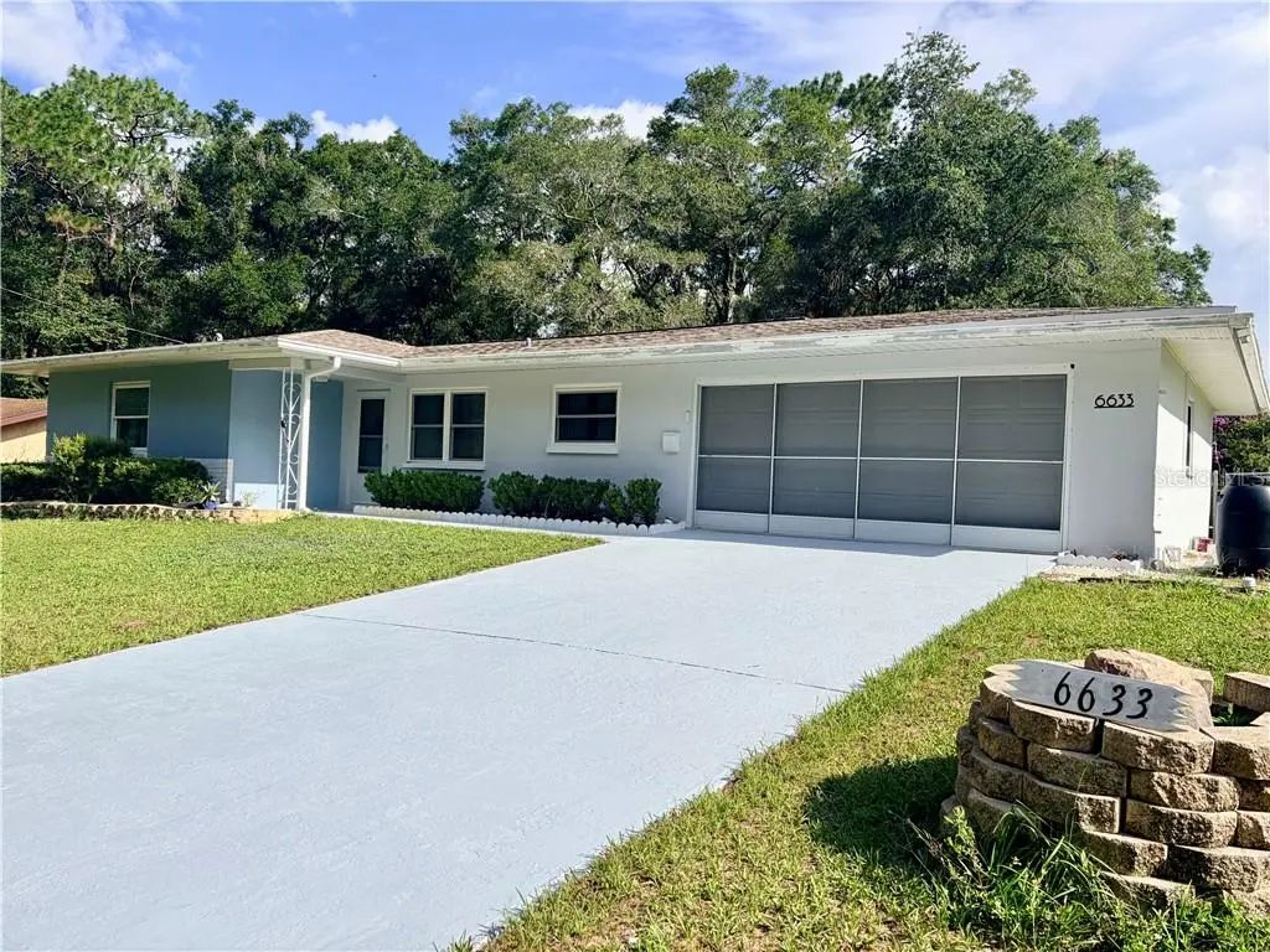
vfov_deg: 53.1
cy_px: 476
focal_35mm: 26
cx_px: 635
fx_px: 954
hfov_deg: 67.3
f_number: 1.6
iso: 64
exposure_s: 1/6993
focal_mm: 5.96
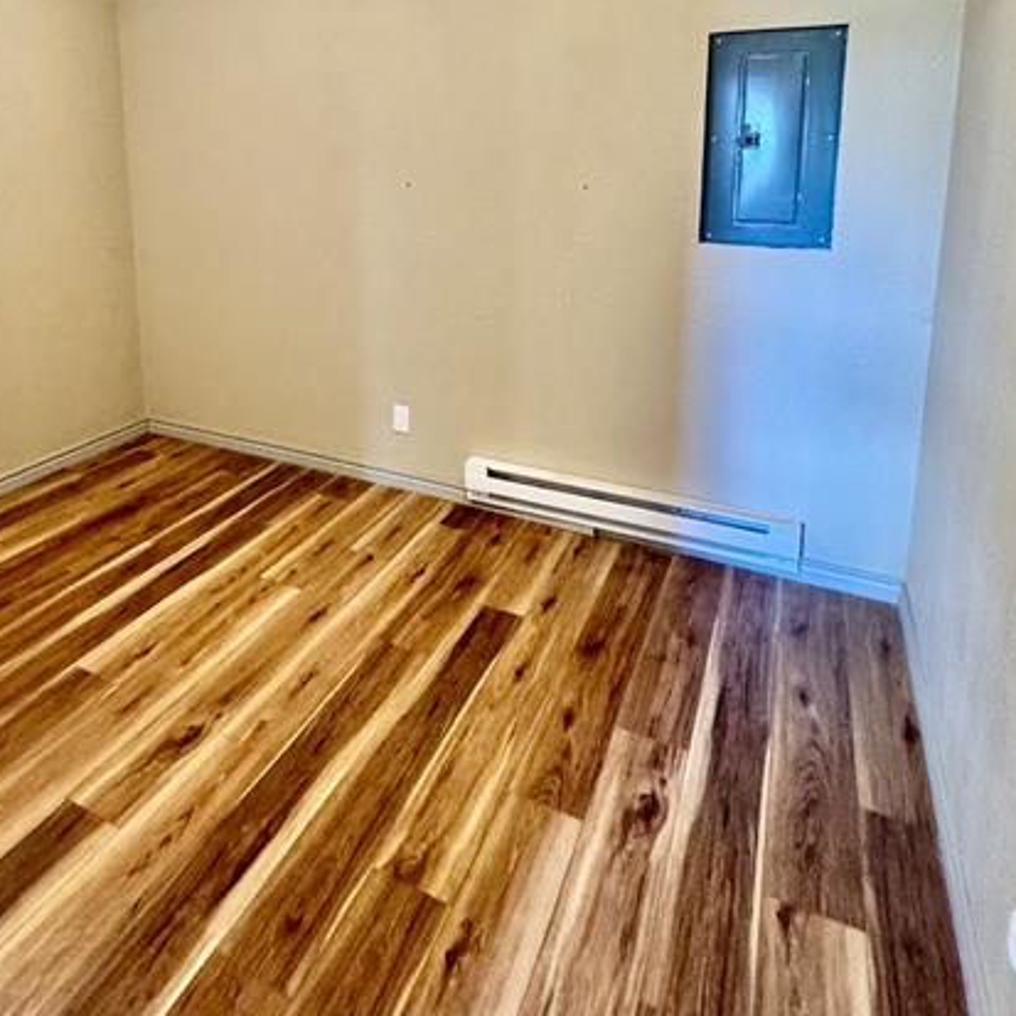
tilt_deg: -9.2
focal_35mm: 23
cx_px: 416
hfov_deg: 66.7
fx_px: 764
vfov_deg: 63.7
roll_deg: +0.7
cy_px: 268
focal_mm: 2.22
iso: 640
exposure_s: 1/59
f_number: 2.2
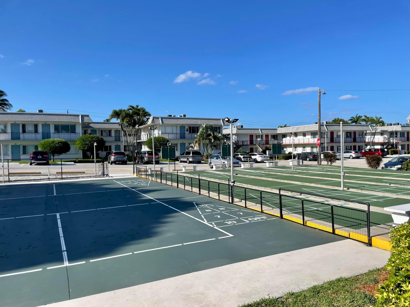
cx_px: 205
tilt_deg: -0.7
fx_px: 308
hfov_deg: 67.3
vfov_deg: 53.1
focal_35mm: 26
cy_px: 154
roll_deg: +1.5
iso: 32
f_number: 1.6
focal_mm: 4.2
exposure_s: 1/3731
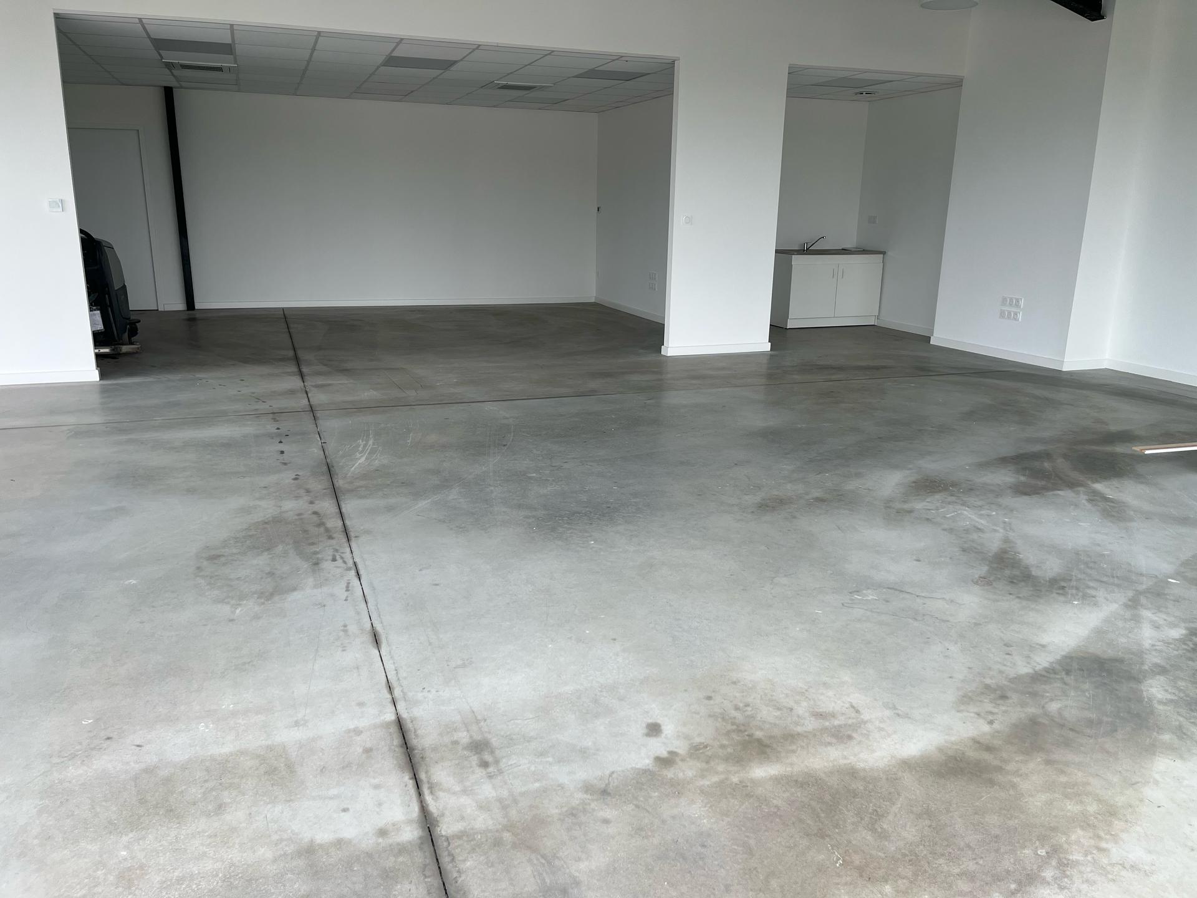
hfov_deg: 67.3
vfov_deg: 53.1
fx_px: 899
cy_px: 449
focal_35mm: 26
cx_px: 598
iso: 50
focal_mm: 5.1
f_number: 1.6
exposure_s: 1/497
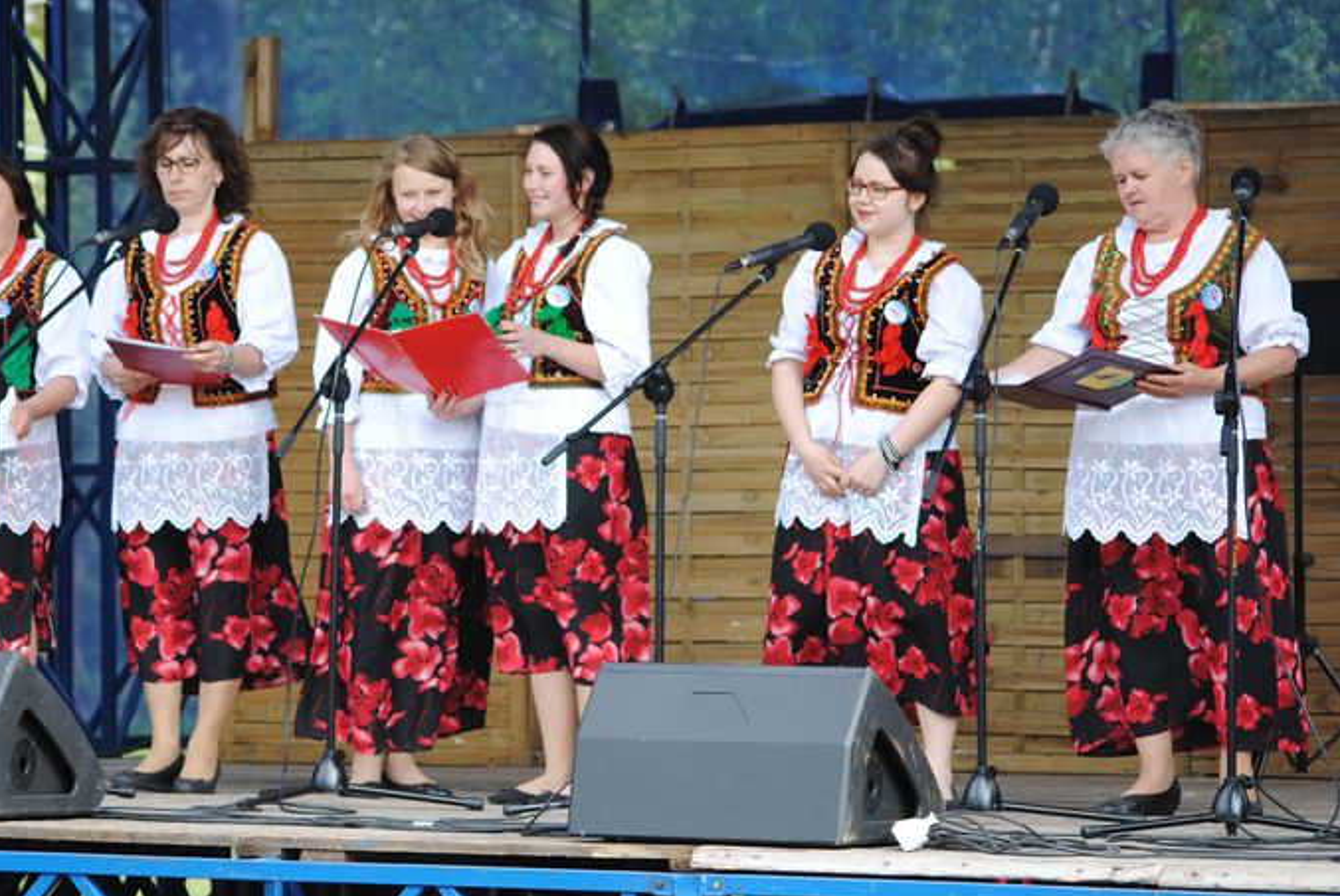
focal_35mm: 195
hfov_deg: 10.5
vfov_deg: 7.1
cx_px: 550
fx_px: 7266
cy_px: 416
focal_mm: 110
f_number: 4
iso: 200
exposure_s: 1/200
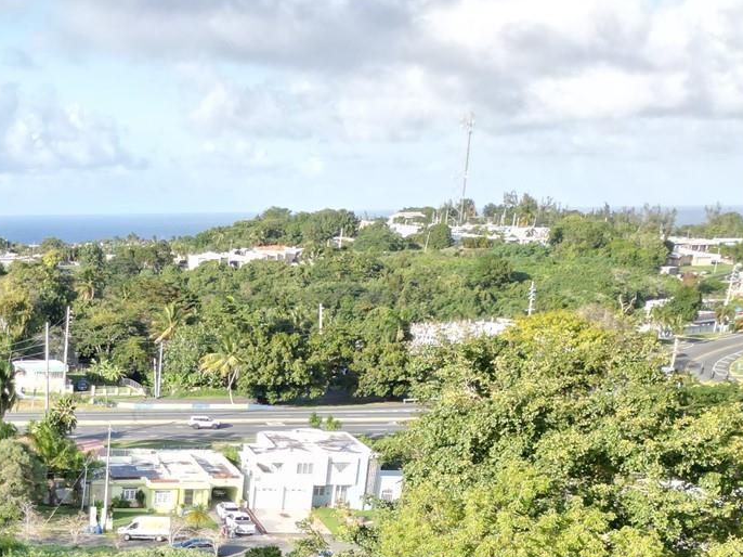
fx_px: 1202
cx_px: -114
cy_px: 612
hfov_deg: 30.1
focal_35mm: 56
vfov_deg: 24.4
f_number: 1.7
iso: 110
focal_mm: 6.72
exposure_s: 1/1250
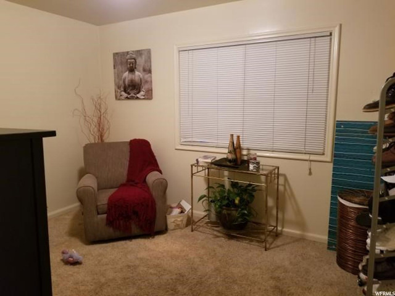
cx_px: 198
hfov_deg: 67.3
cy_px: 148
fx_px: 297
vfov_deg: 53.1
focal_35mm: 26
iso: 200
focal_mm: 4.25
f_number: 1.7
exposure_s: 1/10
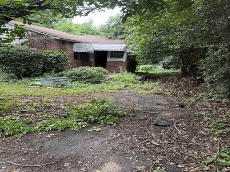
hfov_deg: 71.6
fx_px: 159
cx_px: 115
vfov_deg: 56.8
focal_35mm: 24
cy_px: 86
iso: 80
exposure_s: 1/121
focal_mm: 6.76
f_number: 1.78
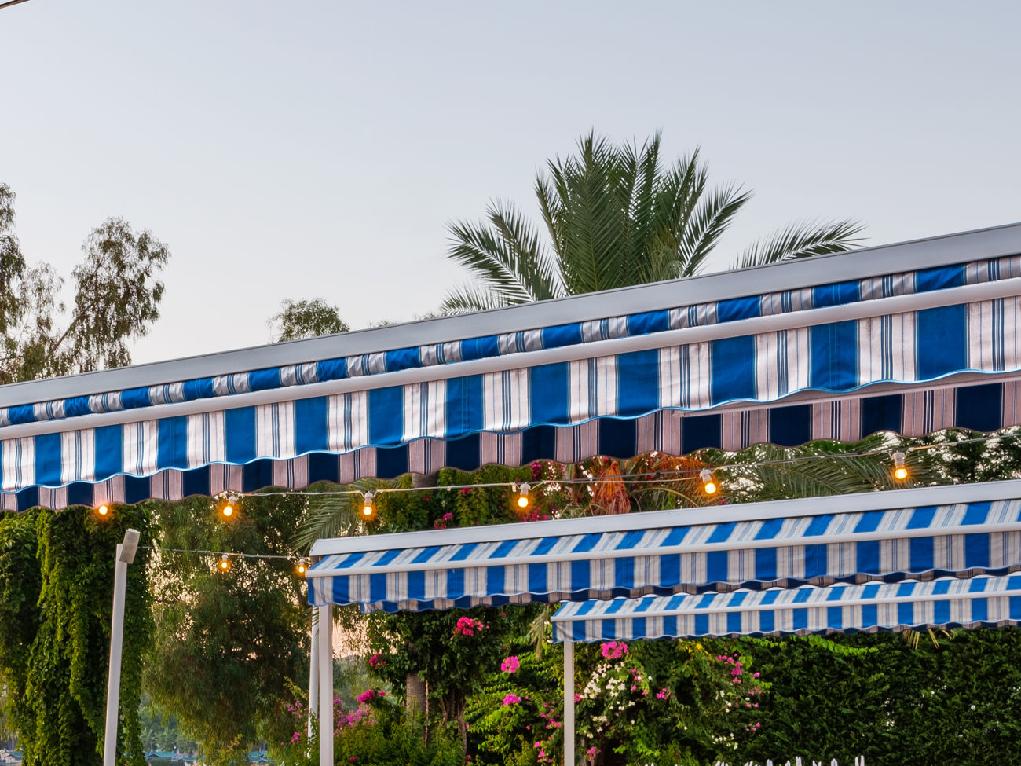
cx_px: -136
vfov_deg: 24.6
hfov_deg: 29.9
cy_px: 755
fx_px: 1681
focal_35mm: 57
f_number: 16
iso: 100
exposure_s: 1/13
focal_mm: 23
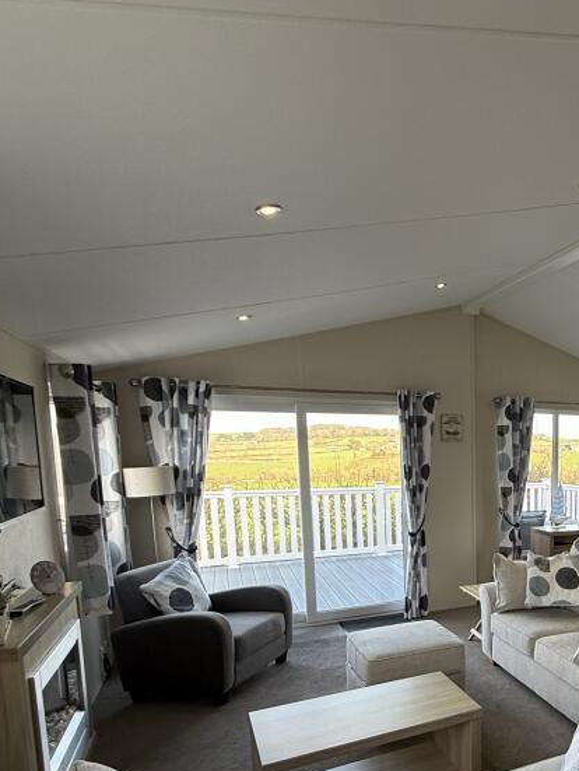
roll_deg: -0.7
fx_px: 579
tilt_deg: -7.5
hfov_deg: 46.5
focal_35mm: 26
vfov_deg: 65.3
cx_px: 547
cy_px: 522
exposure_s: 1/125
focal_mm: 2.22
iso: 64
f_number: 2.2
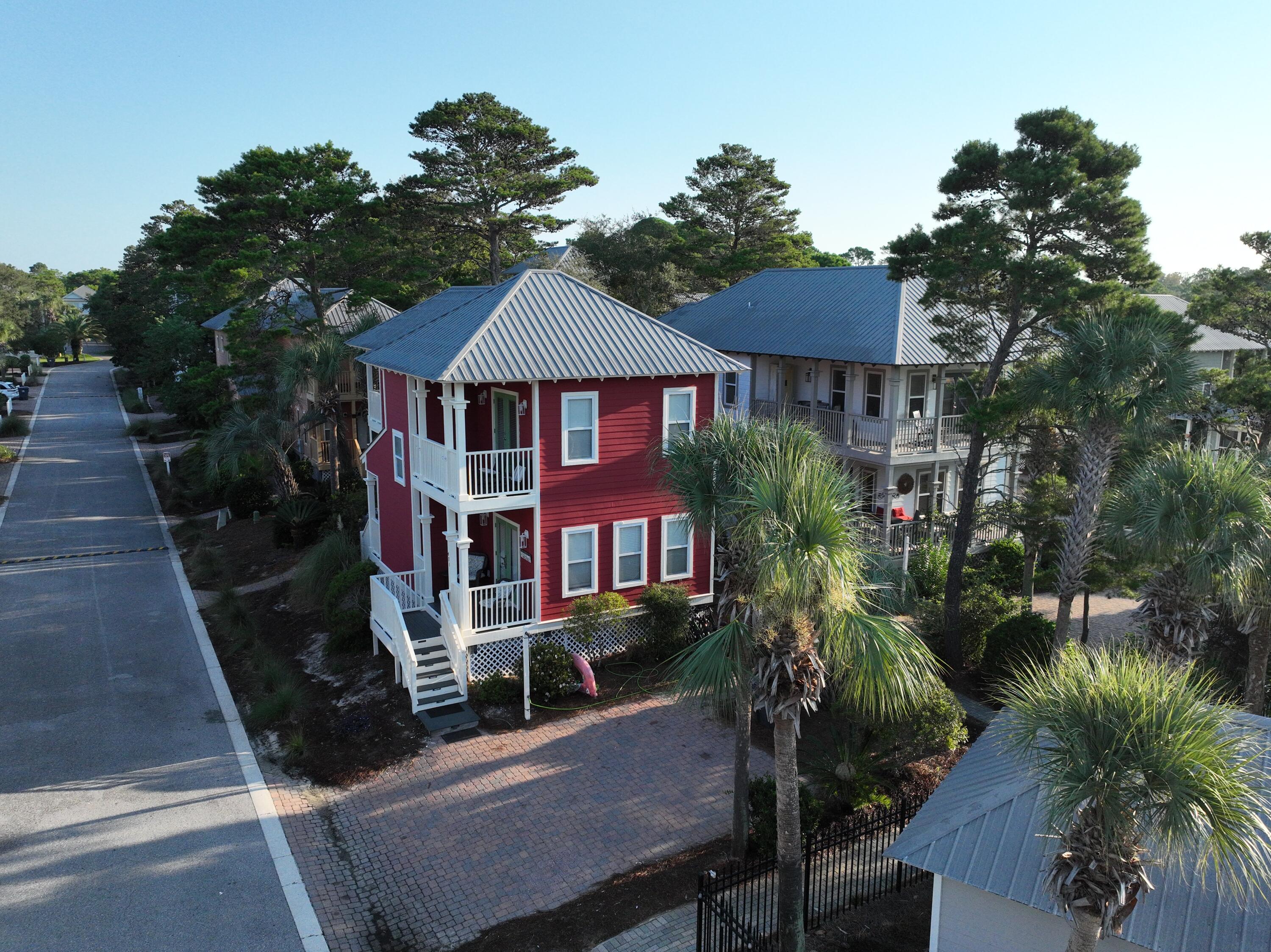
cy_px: 476
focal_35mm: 24
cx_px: 636
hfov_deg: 71.6
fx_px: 881
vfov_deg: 56.8
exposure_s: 1/2000
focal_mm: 12.29
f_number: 2.8
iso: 100
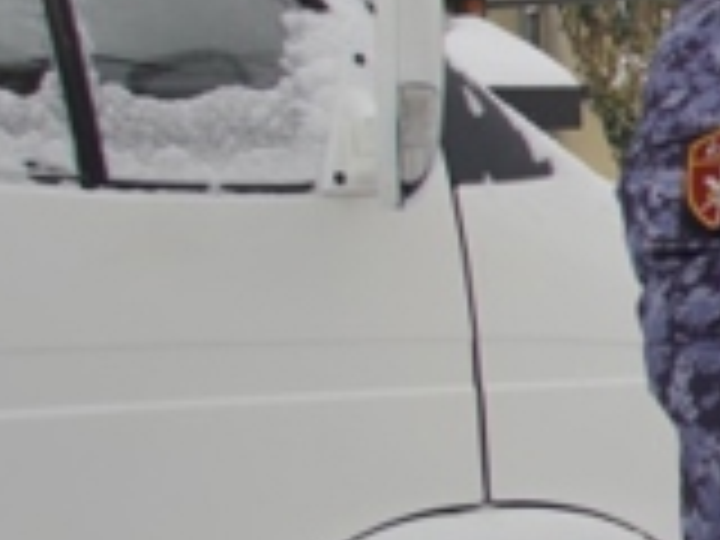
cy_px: 261
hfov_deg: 11.2
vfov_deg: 9.6
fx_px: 3229
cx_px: 1546
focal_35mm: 155
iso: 100
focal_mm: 23
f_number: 4
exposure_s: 1/160
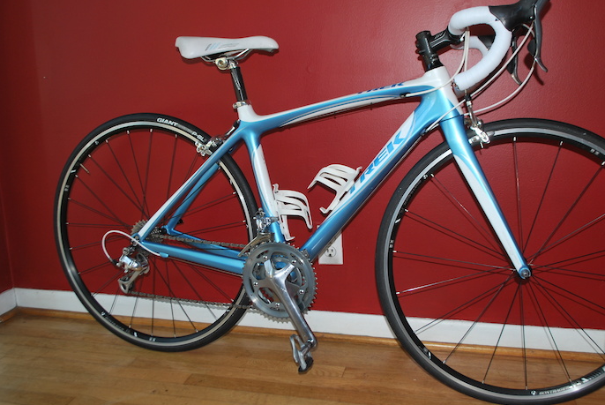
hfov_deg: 54.3
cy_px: 186
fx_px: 589
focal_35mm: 35
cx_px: 338
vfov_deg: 37.9
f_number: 3.8
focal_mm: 20
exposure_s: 1/60
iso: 200
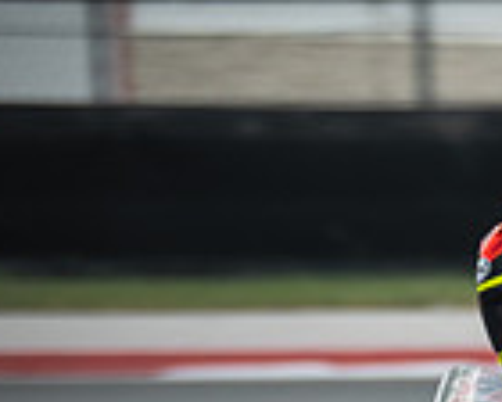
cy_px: 655
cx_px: 929
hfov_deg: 1.4
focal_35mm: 1424
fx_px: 21157
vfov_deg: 1.1
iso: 200
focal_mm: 243.3
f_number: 5
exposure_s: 1/400
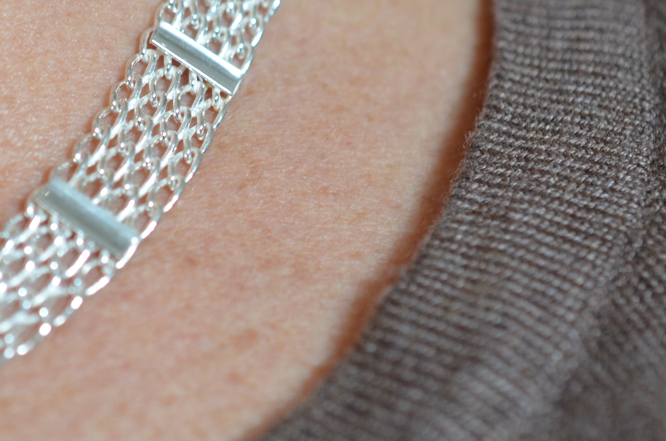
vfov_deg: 10.1
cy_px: 124
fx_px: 2493
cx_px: 157
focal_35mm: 135
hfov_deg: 15.1
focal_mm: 40
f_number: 4.5
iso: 800
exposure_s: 1/60
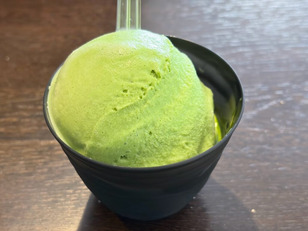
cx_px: 154
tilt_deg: -43.9
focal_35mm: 52
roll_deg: +2.8
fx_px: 463
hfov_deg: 36.8
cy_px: 116
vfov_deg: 28.0
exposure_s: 1/60
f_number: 1.6
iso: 160
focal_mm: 5.96
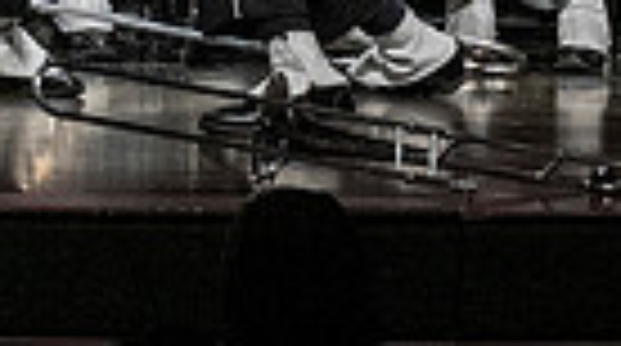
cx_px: -608
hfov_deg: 2.5
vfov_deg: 1.4
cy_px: -427
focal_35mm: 860
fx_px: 14134
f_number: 4
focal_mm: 130
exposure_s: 1/500
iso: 4000
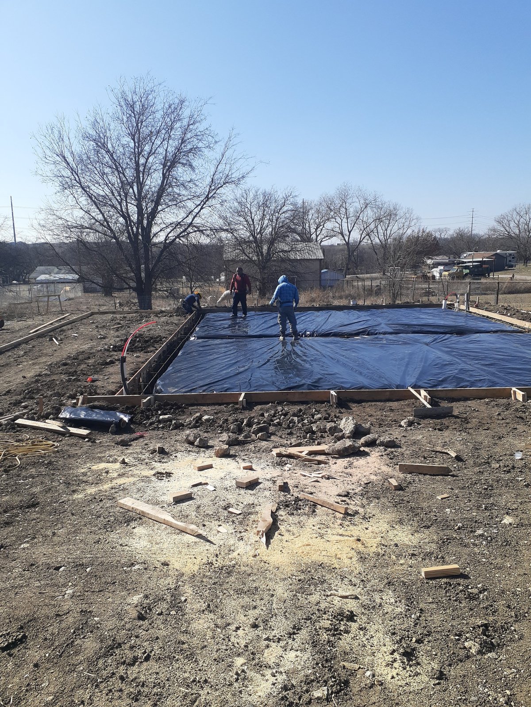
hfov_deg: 51.4
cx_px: 266
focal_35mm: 27
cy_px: 354
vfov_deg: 65.3
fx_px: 552
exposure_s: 1/1575
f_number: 1.9
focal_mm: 3.6
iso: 40
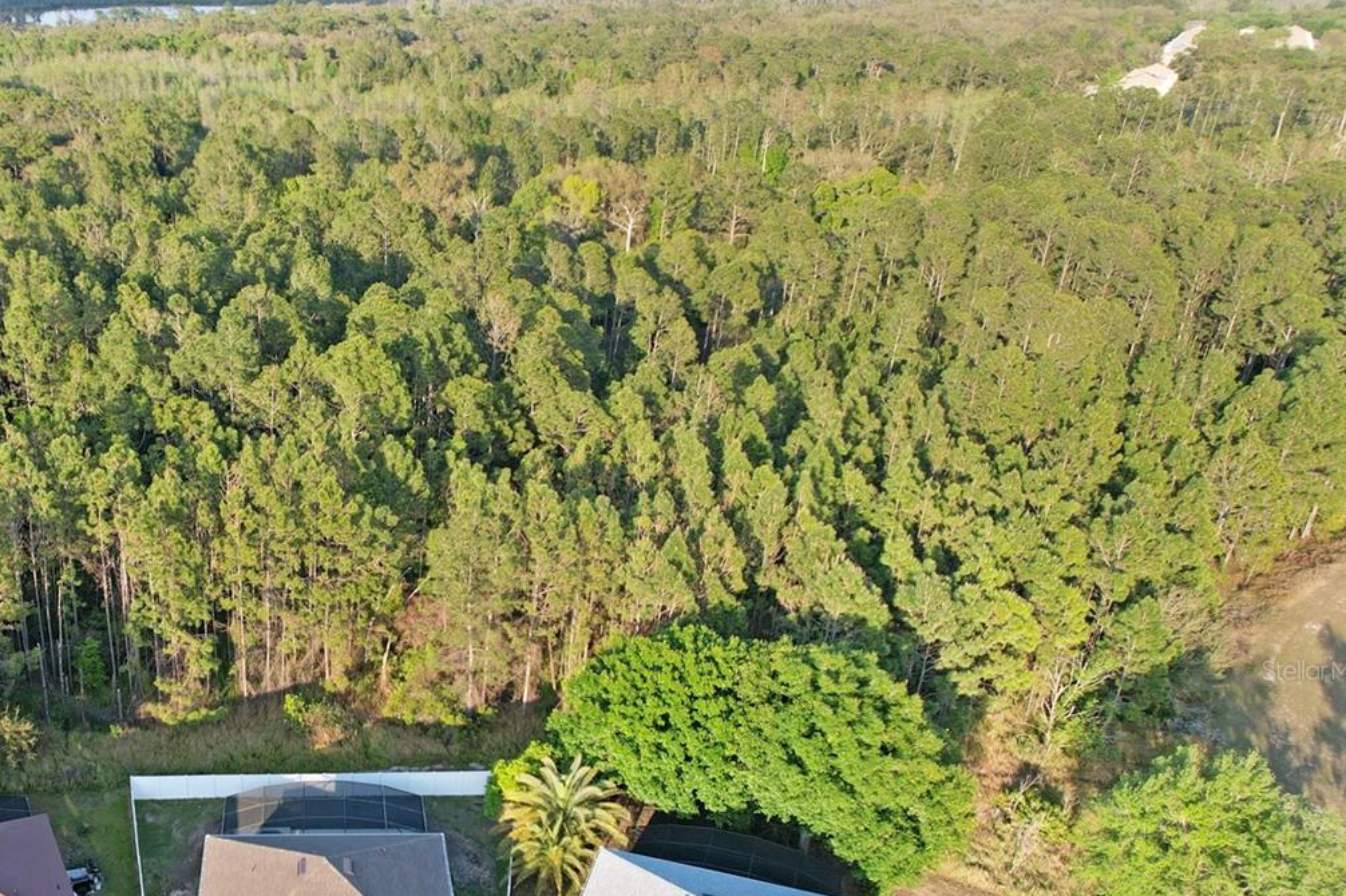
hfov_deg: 51.7
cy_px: 670
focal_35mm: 35
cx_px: 310
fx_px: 1308
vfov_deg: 36.9
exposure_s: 1/730
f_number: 2.8
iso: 140
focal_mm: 8.38
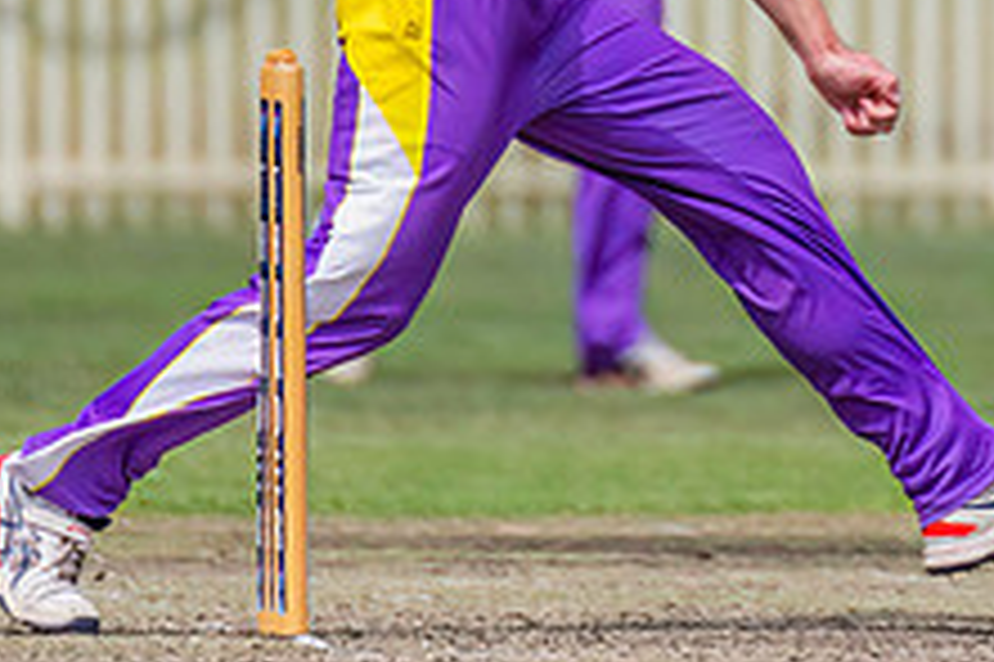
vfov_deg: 0.8
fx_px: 49082
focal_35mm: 1779
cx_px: 629
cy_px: -174
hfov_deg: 1.2
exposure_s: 1/2500
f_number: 7.1
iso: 800
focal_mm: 600
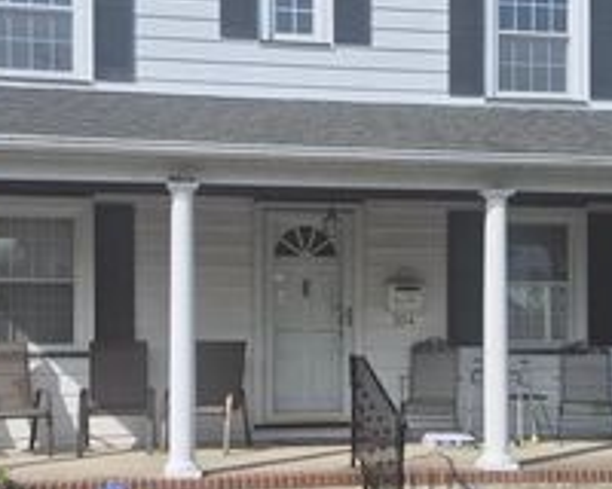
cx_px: 334
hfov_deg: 33.6
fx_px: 1014
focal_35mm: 56
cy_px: 322
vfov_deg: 27.0
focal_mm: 5.4
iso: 25
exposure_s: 1/1984
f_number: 1.8
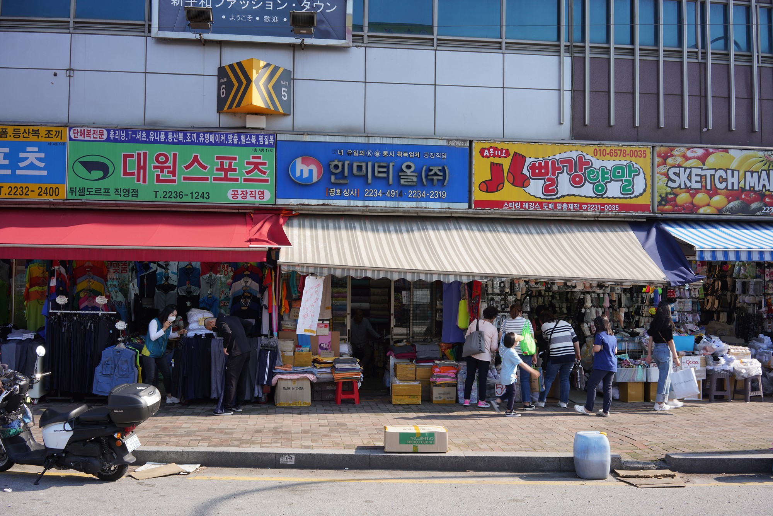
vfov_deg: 37.9
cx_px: 386
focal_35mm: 35
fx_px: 752
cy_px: 258
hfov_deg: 54.4
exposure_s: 1/50
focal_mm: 35
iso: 125
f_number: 13
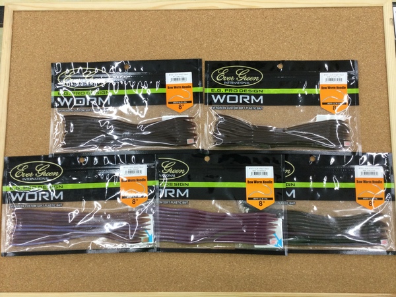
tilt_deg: -84.1
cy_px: 148
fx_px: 355
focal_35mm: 31
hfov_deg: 58.4
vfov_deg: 45.4
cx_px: 198
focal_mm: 3.3
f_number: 2.4
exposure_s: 1/30
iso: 32
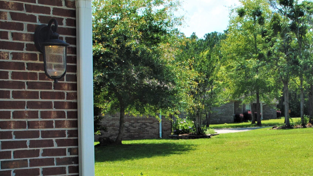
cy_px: 164
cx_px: 254
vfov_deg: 17.7
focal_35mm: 67
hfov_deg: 30.6
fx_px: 556
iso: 100
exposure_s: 1/250
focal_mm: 24
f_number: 8
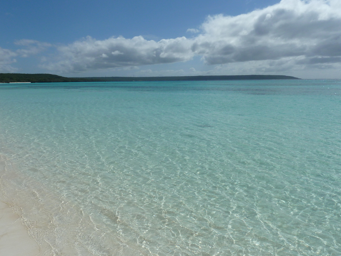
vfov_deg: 45.4
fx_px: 305
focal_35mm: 31
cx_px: 145
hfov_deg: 58.1
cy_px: 117
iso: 80
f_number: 6.3
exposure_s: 1/800
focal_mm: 4.1
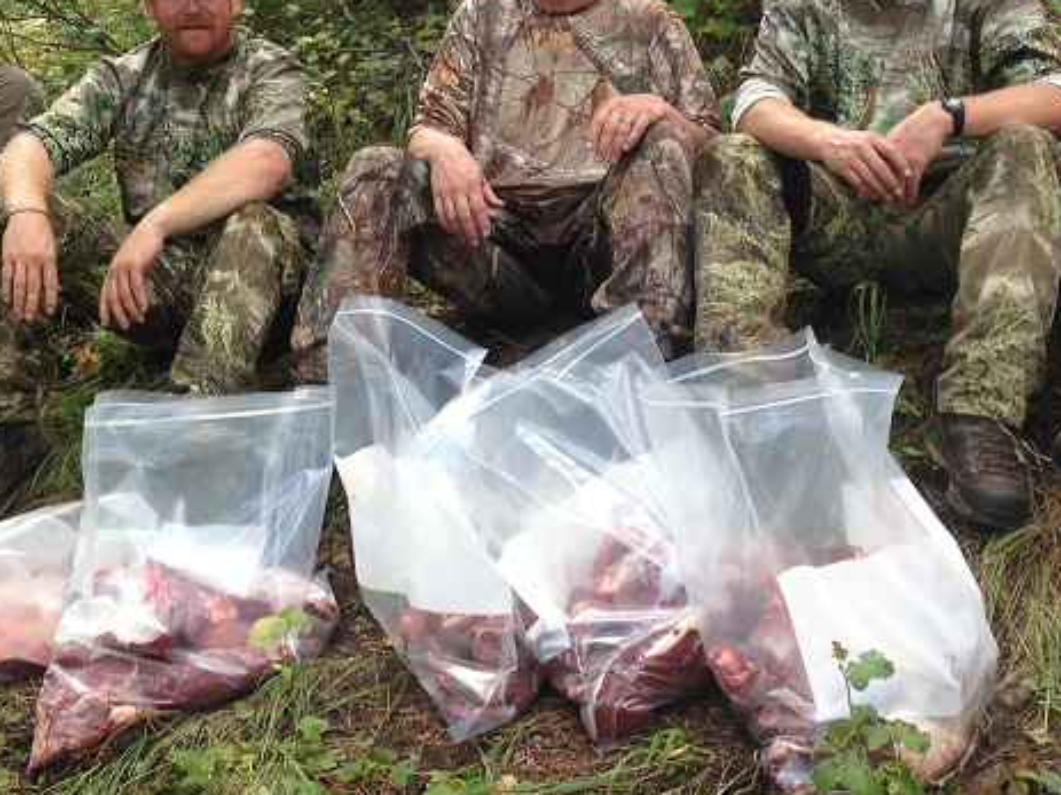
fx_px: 1747
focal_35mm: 57
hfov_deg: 33.8
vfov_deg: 25.3
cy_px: 188
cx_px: 502
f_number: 2.4
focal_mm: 4.12
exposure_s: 1/143
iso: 50
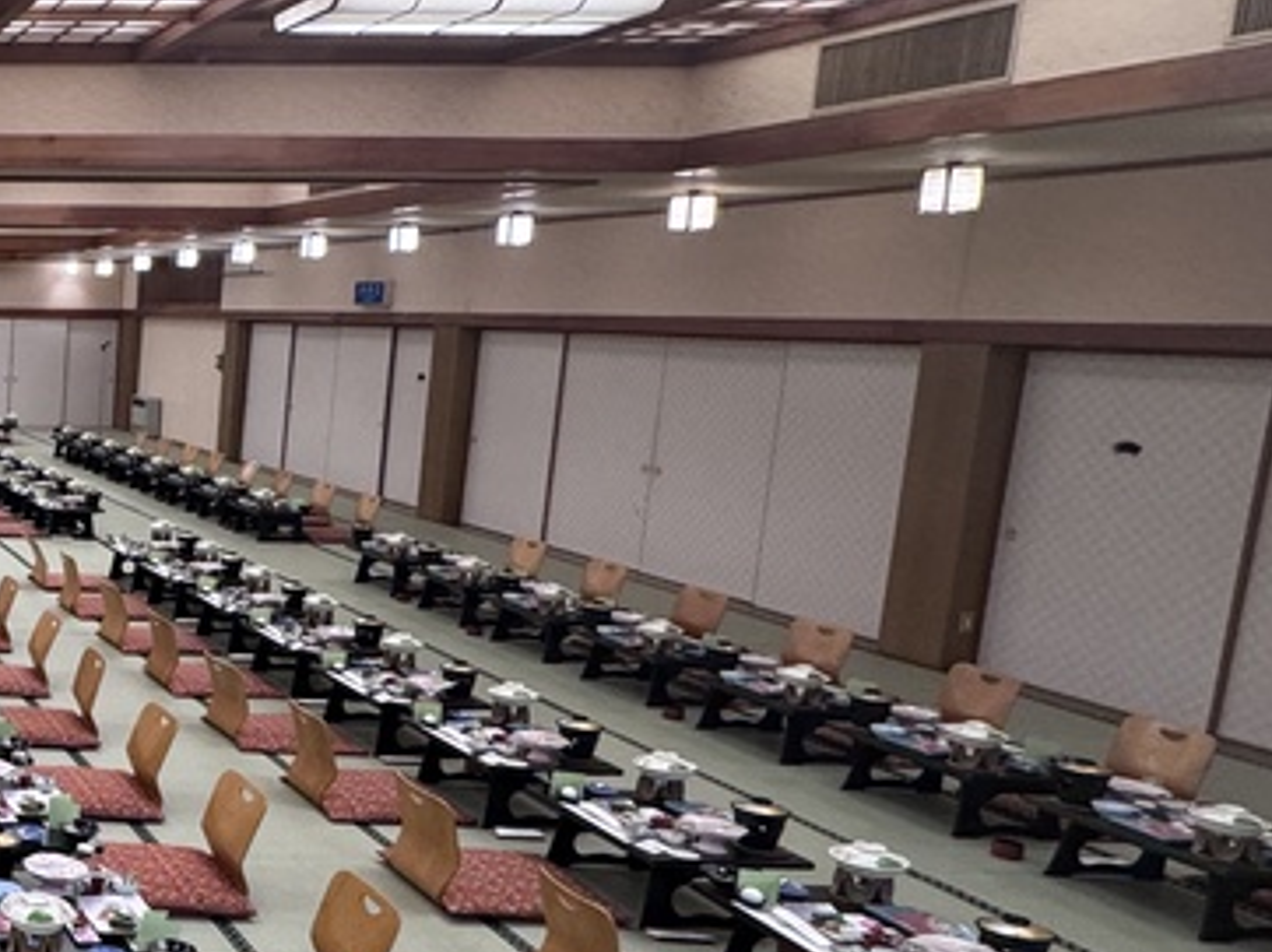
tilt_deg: -9.2
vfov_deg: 36.7
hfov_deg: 34.4
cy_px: 534
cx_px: -372
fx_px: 1432
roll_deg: -0.2
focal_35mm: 39
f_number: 2.2
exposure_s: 1/100
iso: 250
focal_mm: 2.22
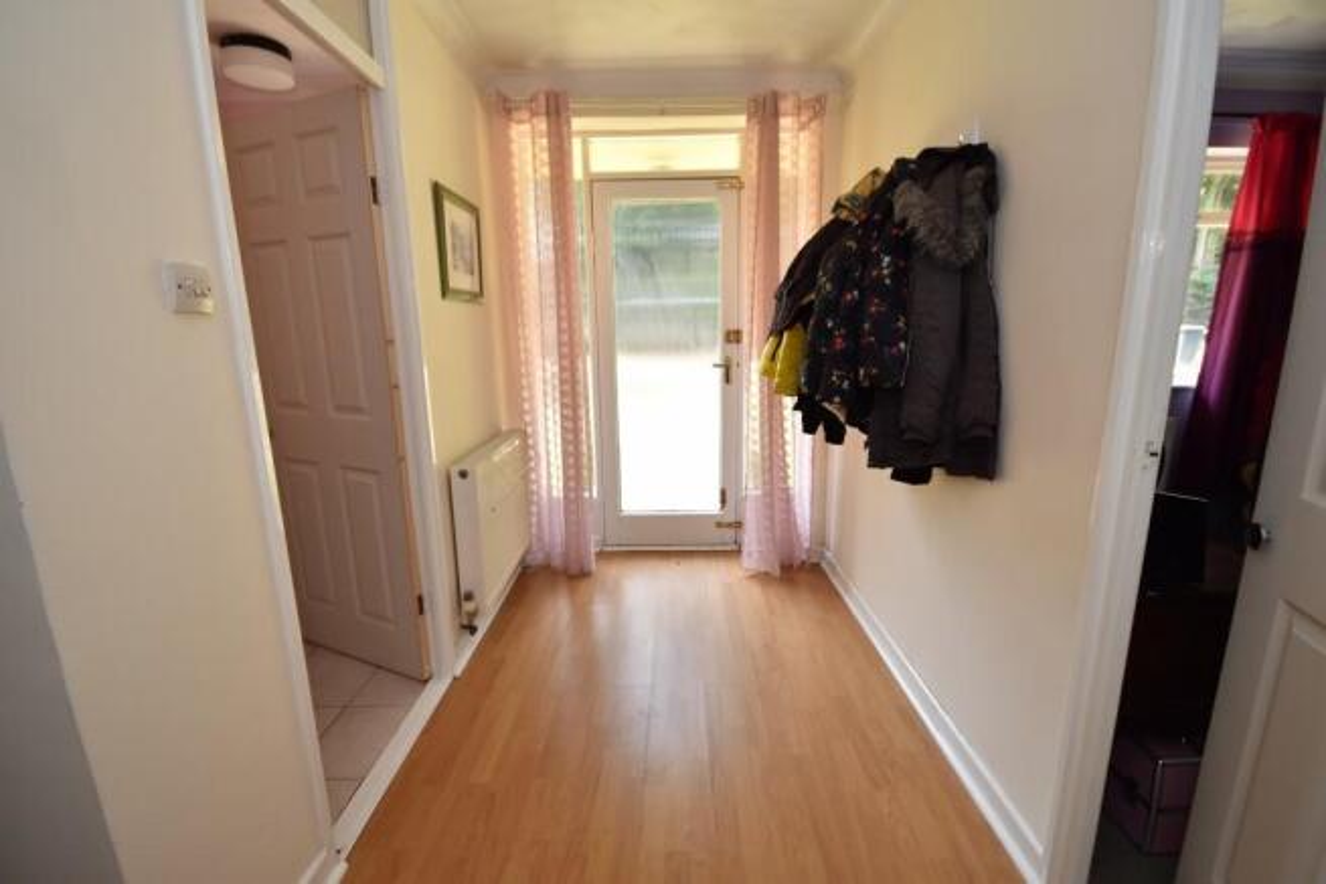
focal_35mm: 15
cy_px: 442
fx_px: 553
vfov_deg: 77.4
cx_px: 663
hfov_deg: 100.4
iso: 640
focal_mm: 10
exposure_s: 1/125
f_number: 5.6
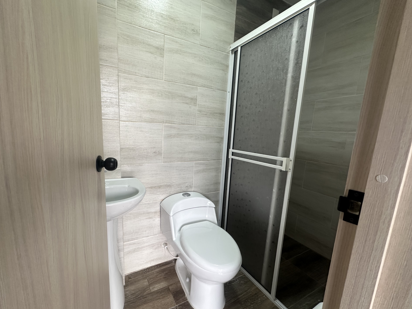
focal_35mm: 15
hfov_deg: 98.0
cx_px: 192
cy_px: 161
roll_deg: -2.8
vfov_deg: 81.7
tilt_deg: -10.3
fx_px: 179
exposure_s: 1/99
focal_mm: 2.22
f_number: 2.2
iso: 125
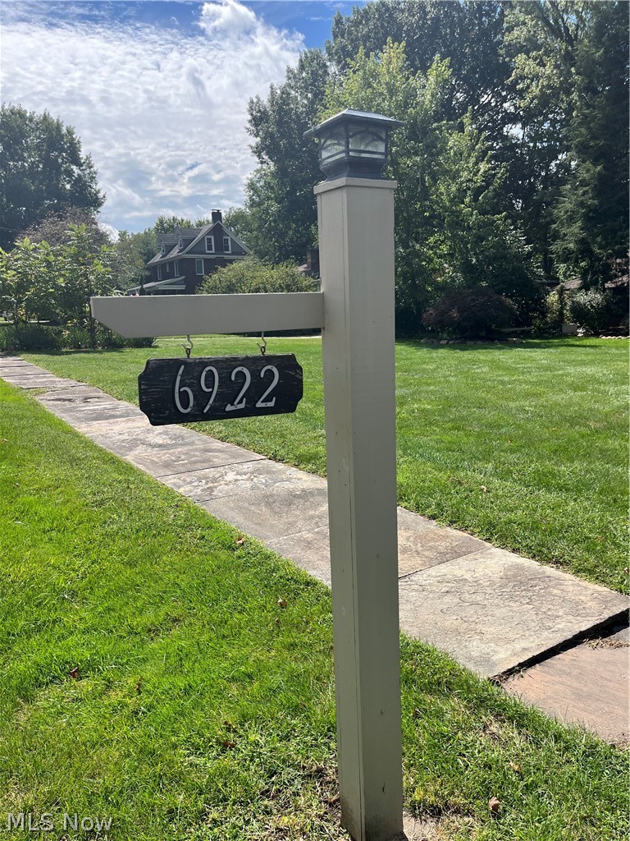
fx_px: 631
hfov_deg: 53.1
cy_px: 420
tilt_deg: -11.3
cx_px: 315
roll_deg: +2.6
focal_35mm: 26
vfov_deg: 67.3
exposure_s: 1/2825
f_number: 1.6
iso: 50
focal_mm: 5.1
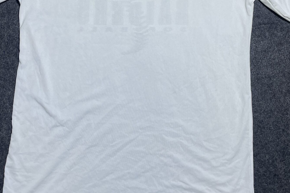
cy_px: 47
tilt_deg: -53.2
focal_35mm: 52
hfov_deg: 38.1
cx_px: 131
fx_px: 419
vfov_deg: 25.7
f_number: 1.6
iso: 40
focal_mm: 4.2
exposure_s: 1/100
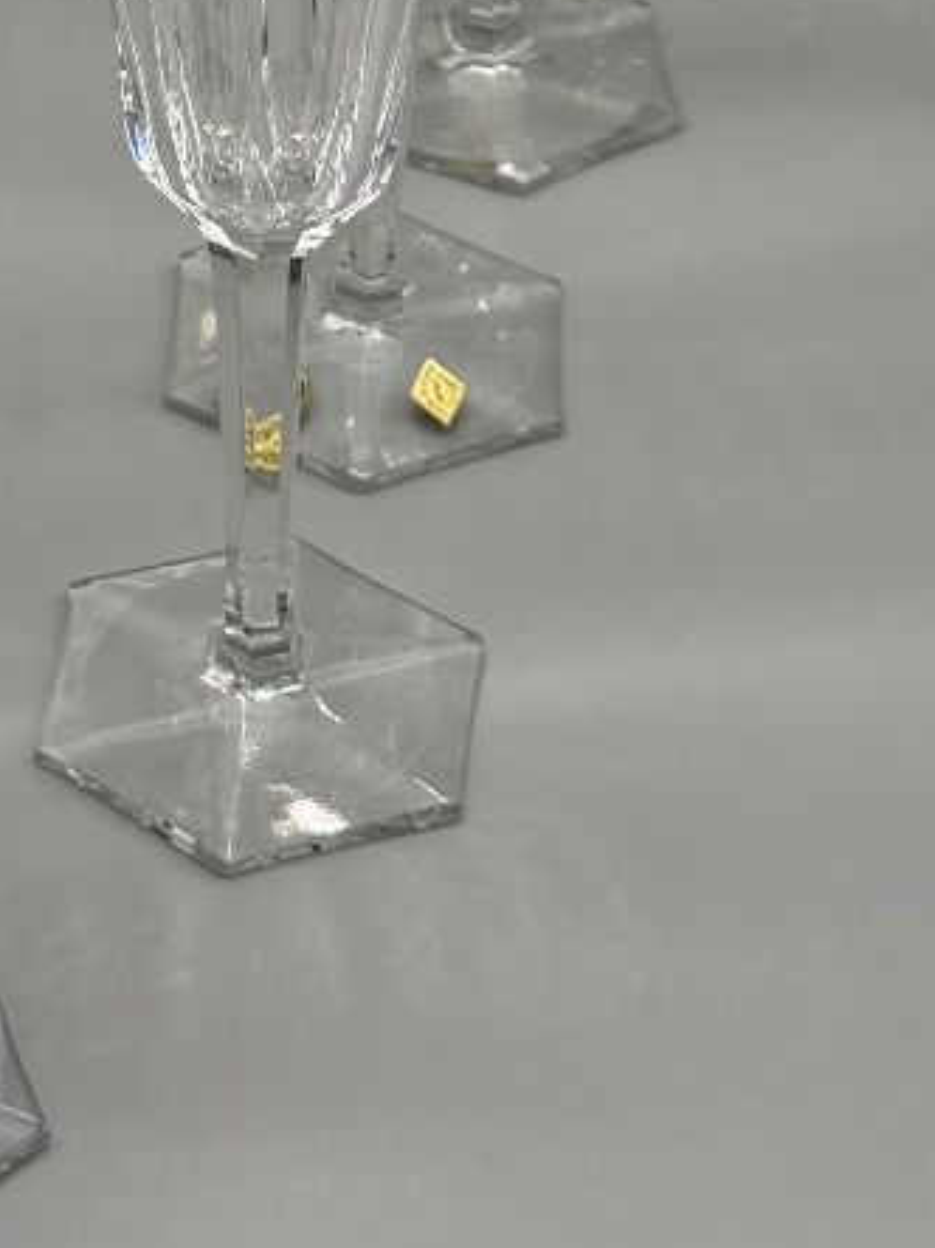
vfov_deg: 14.7
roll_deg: +0.2
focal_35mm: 130
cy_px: -268
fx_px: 4684
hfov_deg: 11.2
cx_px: -155
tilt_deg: -29.7
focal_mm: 6.76
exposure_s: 1/885
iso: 80
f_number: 1.78
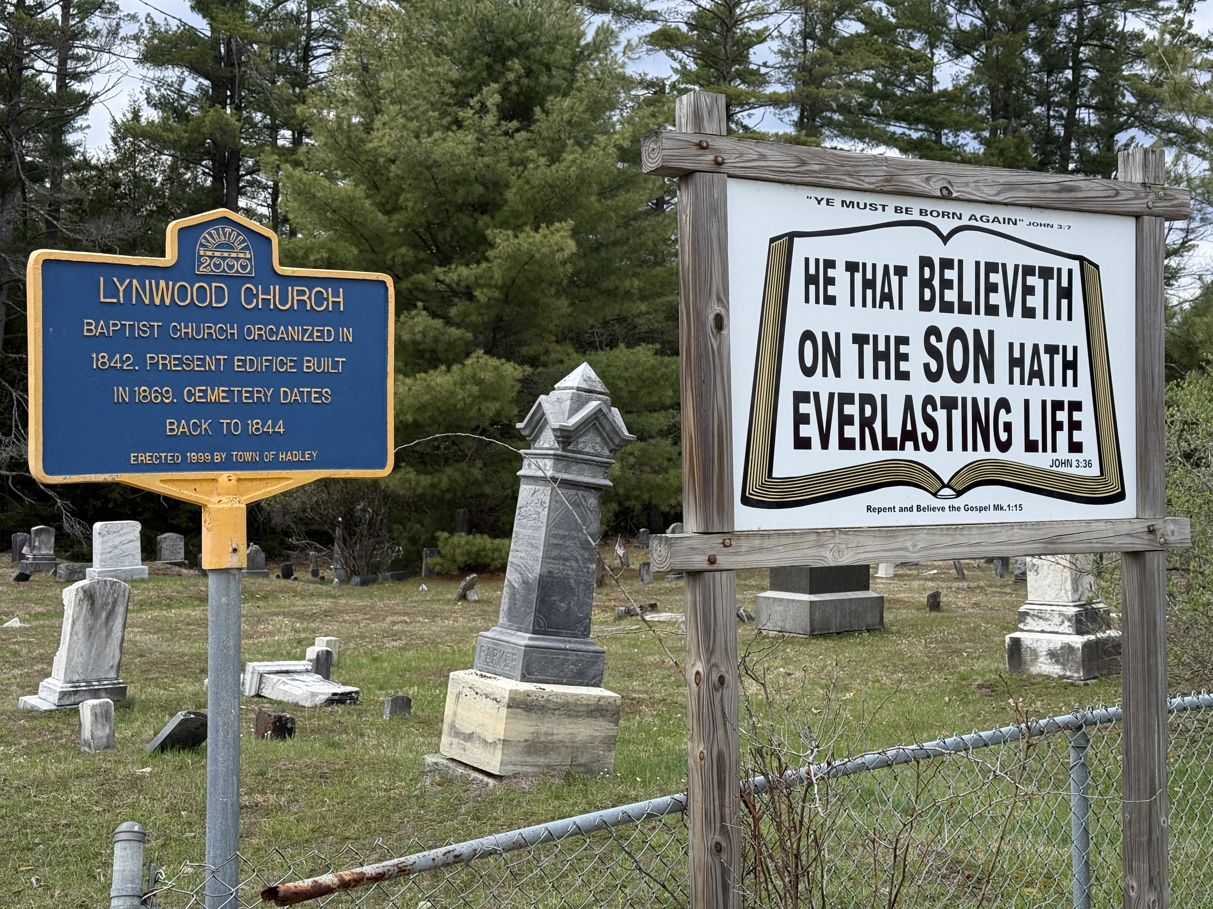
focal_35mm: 50
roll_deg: -0.9
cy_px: 437
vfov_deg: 29.1
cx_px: 610
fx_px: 1752
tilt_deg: +0.5
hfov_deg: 38.2
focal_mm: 6.76
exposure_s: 1/2577
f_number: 1.78
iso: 100
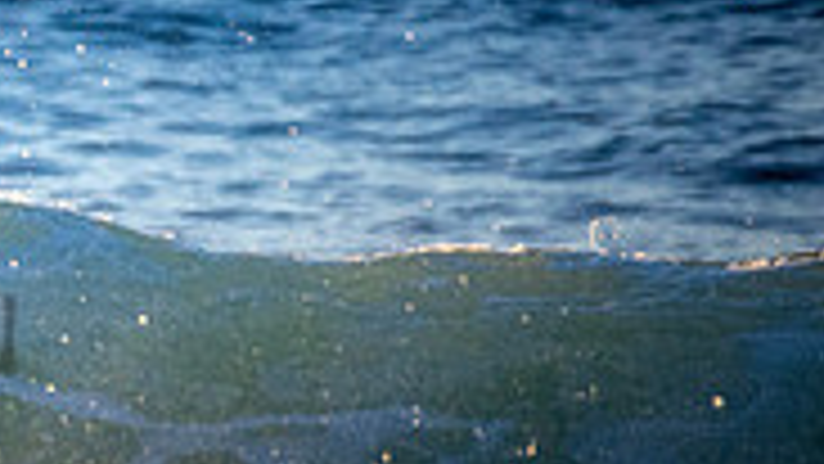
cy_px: 273
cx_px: -459
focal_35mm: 2489
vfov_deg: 0.5
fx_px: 54391
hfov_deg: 0.9
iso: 1100
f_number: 5.6
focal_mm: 500
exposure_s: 1/2000
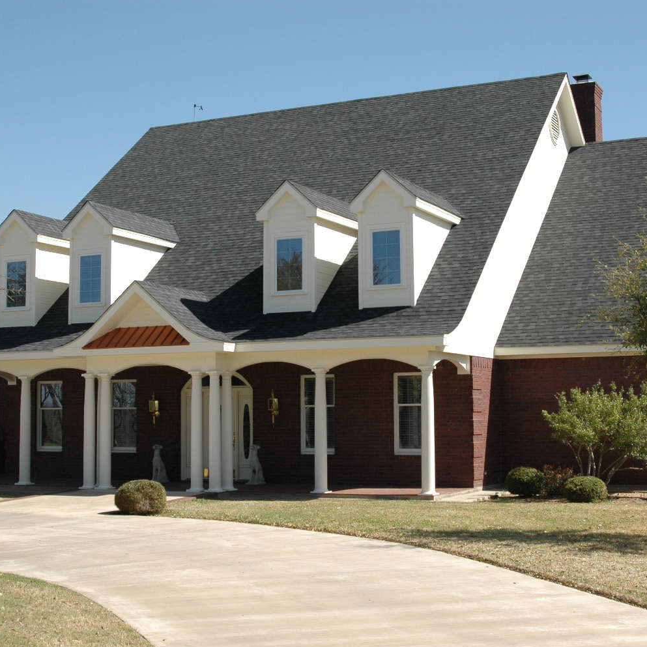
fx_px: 1142
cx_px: 327
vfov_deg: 31.6
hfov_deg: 31.6
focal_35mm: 54
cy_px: 324
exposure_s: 1/500
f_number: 11
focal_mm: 28
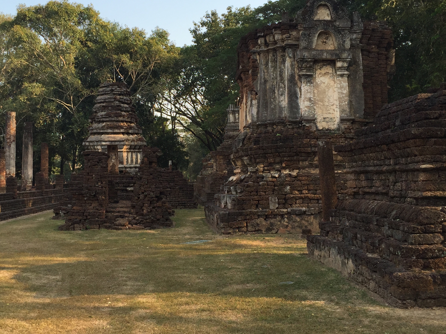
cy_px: 139
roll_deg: -0.1
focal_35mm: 41
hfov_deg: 45.6
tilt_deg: +4.3
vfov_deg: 35.1
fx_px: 528
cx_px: 188
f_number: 2.2
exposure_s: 1/659
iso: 32
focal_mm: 4.15
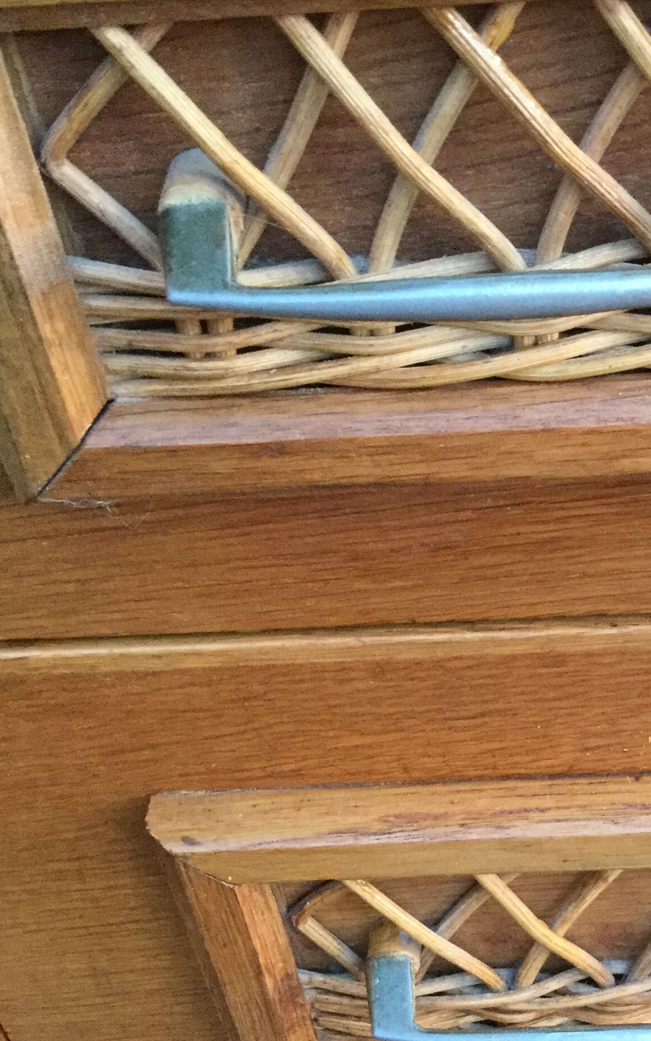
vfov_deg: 34.9
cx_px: 603
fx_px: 1646
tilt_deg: -45.0
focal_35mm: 58
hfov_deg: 21.8
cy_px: 656
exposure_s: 1/33
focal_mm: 3.3
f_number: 2.4
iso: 250
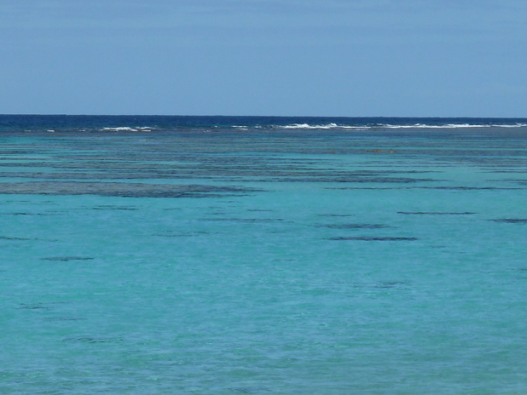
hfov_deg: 7.4
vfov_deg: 5.6
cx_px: 201
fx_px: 4051
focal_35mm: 266
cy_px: 324
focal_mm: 22.5
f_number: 5.6
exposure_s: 1/640
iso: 80
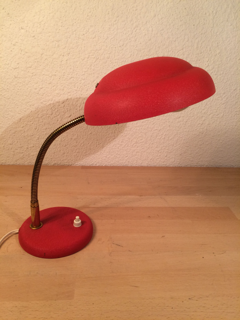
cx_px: 120
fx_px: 268
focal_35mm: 29
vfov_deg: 61.7
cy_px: 160
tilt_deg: -25.5
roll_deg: -1.8
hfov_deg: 48.2
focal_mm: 4.15
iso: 40
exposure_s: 1/33
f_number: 2.2
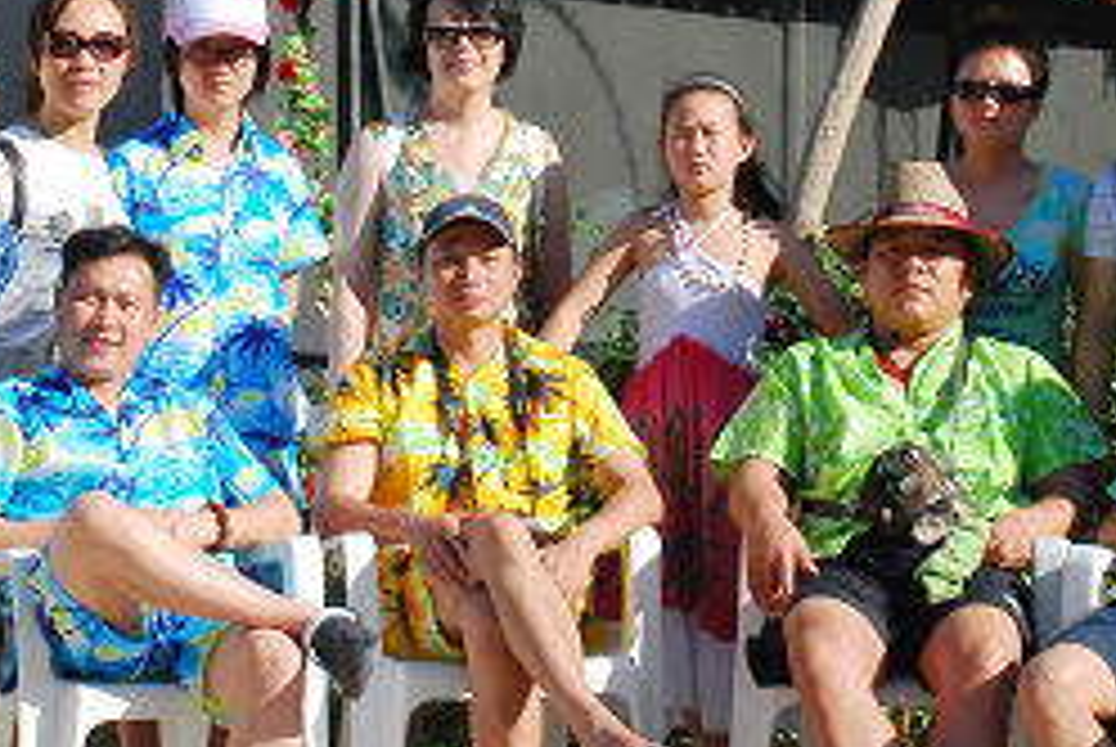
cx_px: 531
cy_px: 56
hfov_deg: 13.1
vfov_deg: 8.8
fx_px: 4842
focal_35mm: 156
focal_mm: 38
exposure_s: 1/250
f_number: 11
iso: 320
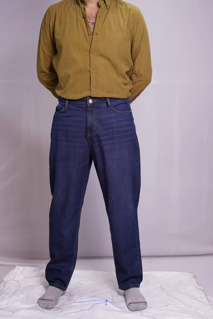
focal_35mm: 51
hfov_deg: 26.5
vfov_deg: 38.9
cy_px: 160
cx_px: 105
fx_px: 453
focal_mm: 50
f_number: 3.5
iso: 640
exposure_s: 1/100
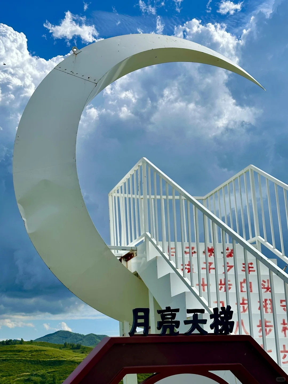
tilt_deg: +12.4
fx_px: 532
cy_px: 192
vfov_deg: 39.7
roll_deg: +2.7
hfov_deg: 30.3
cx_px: 144
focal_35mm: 48
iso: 64
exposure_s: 1/8197
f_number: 1.78
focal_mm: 6.86
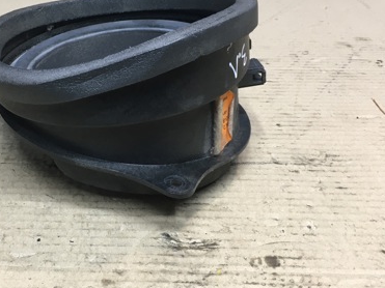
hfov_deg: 37.7
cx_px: 123
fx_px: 556
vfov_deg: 29.0
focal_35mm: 50
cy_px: 111
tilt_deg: -26.6
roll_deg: -1.4
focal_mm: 4.15
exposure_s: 1/33
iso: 64
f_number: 2.2
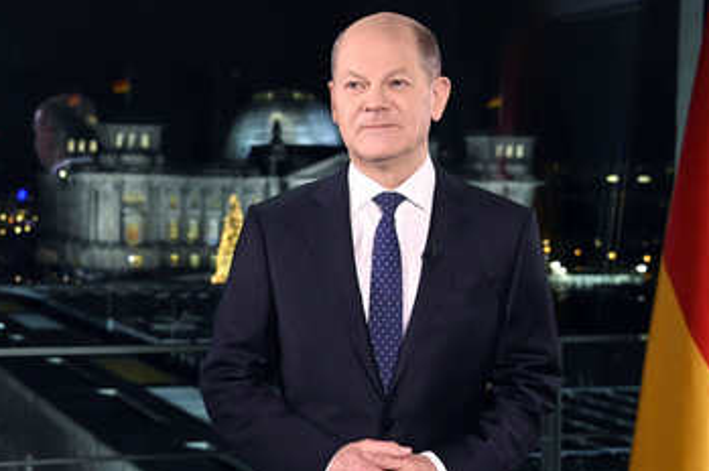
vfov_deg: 21.9
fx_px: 1220
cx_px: 417
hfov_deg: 32.3
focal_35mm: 62
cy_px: 268
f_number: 5
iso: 8000
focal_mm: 48
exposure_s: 1/160
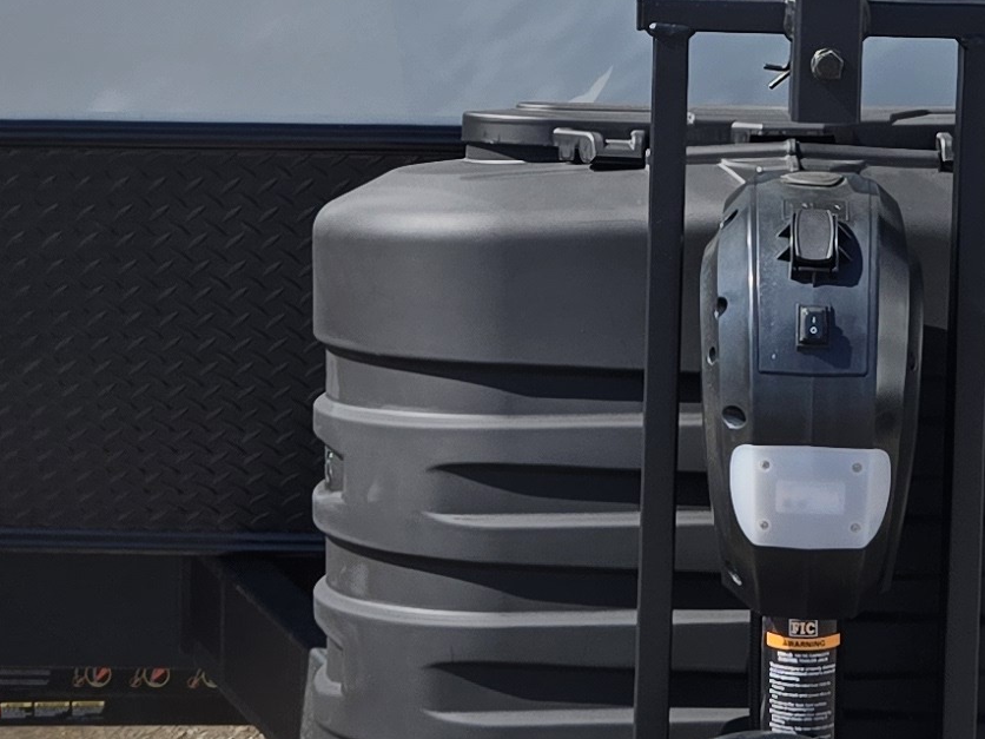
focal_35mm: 110
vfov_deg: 13.0
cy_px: -198
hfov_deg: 17.8
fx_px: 3130
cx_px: 707
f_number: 1.8
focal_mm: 5.4
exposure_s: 1/1824
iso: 25
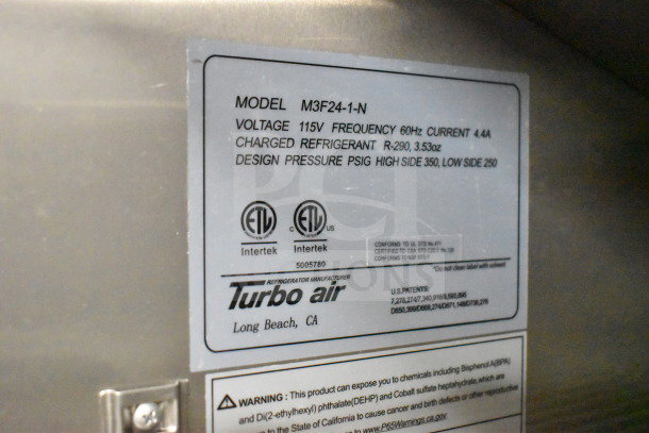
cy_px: 216
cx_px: 324
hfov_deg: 47.9
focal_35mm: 40
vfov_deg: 33.0
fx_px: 730
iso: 22800
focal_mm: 27
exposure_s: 1/40
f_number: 4
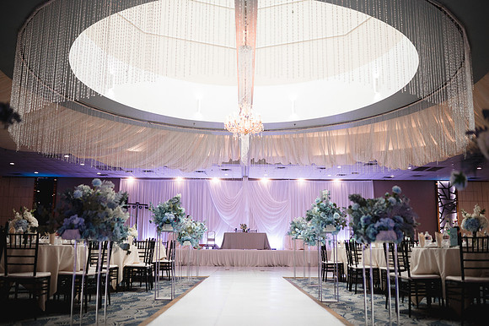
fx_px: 487
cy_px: 163
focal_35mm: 36
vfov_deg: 36.9
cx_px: 244
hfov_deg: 53.3
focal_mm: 35
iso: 2500
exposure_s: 1/1600
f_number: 2
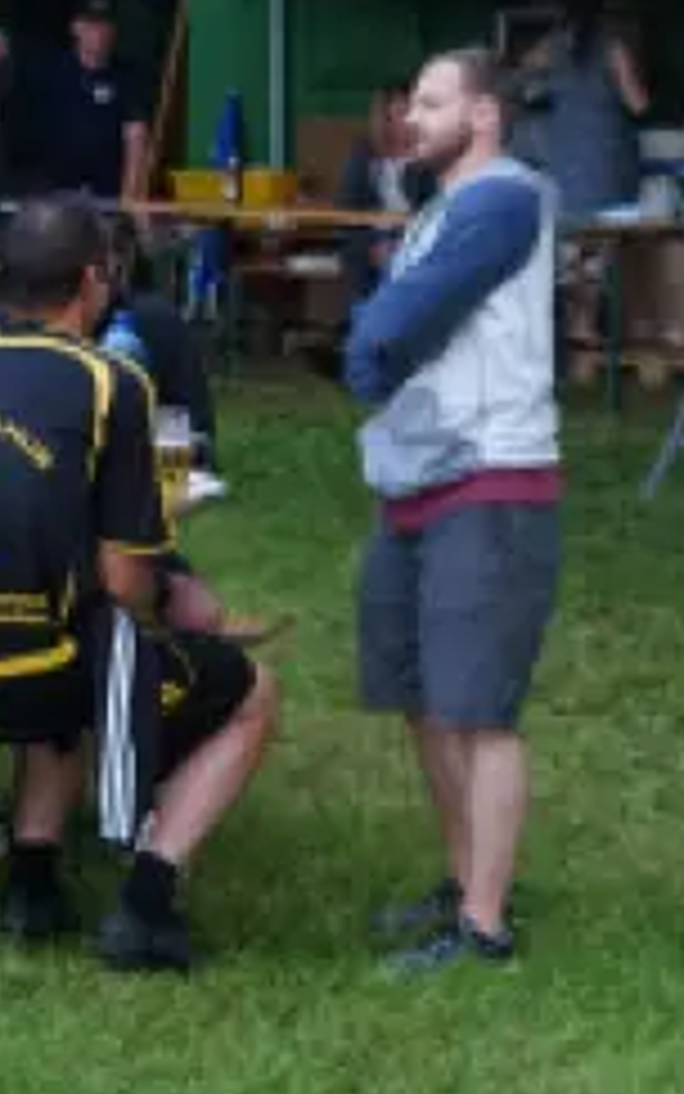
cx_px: 61
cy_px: 302
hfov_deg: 10.6
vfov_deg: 16.9
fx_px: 3666
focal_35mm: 123
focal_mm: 49
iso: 3200
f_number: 4.5
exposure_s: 1/160
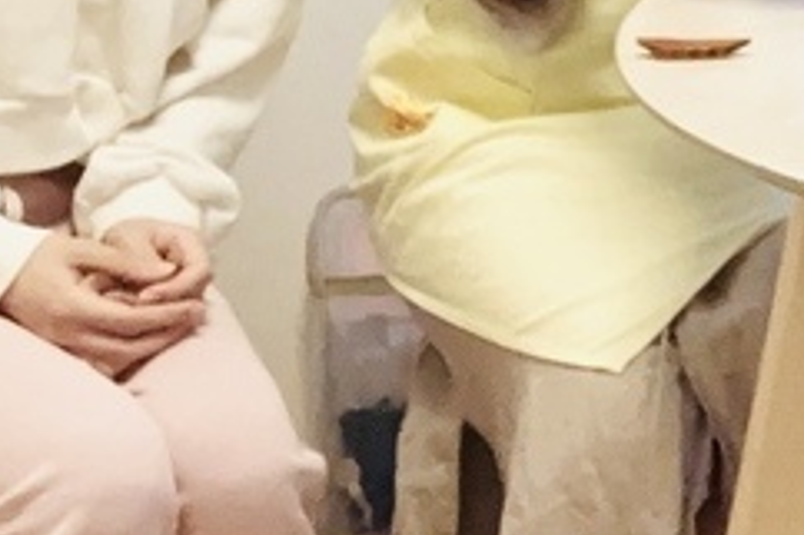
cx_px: 1233
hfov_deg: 16.8
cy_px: -346
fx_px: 2455
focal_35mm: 110
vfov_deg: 11.7
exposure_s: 1/60
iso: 250
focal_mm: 2.87
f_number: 2.2
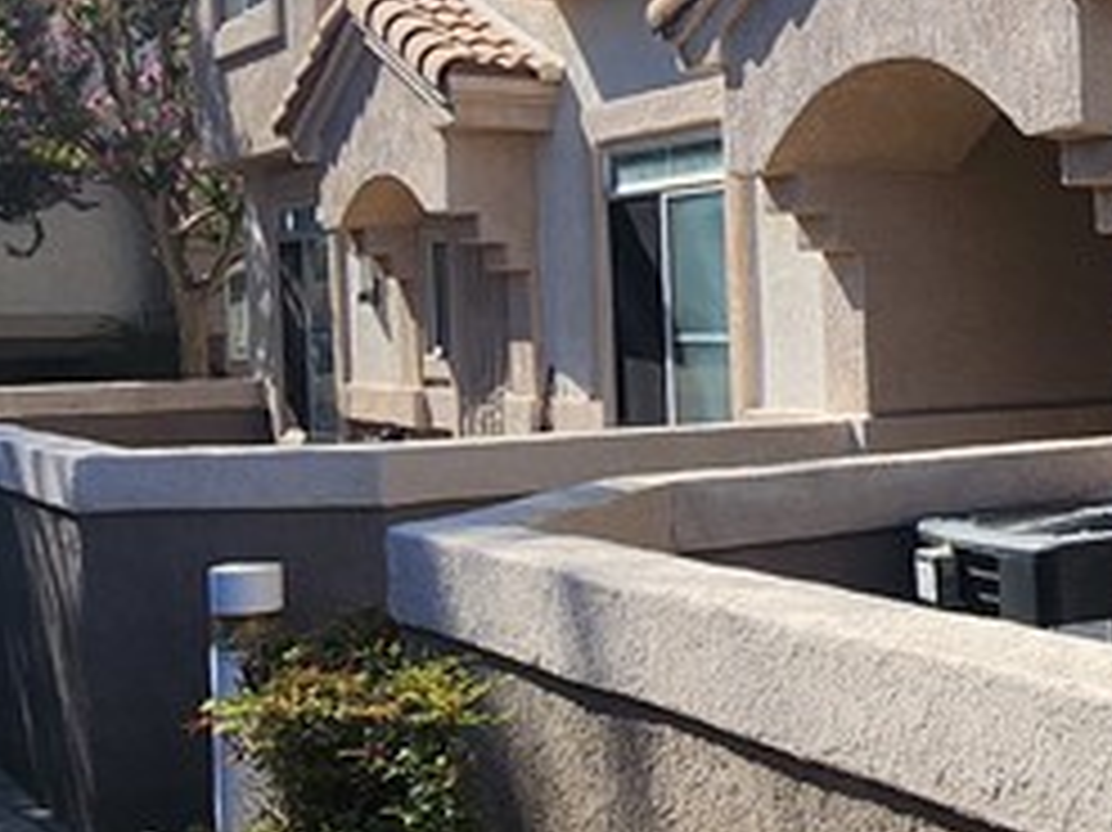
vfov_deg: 27.0
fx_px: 1734
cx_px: 1468
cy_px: 409
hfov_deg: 28.7
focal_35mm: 54
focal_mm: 2.2
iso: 50
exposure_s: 1/1889
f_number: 2.2
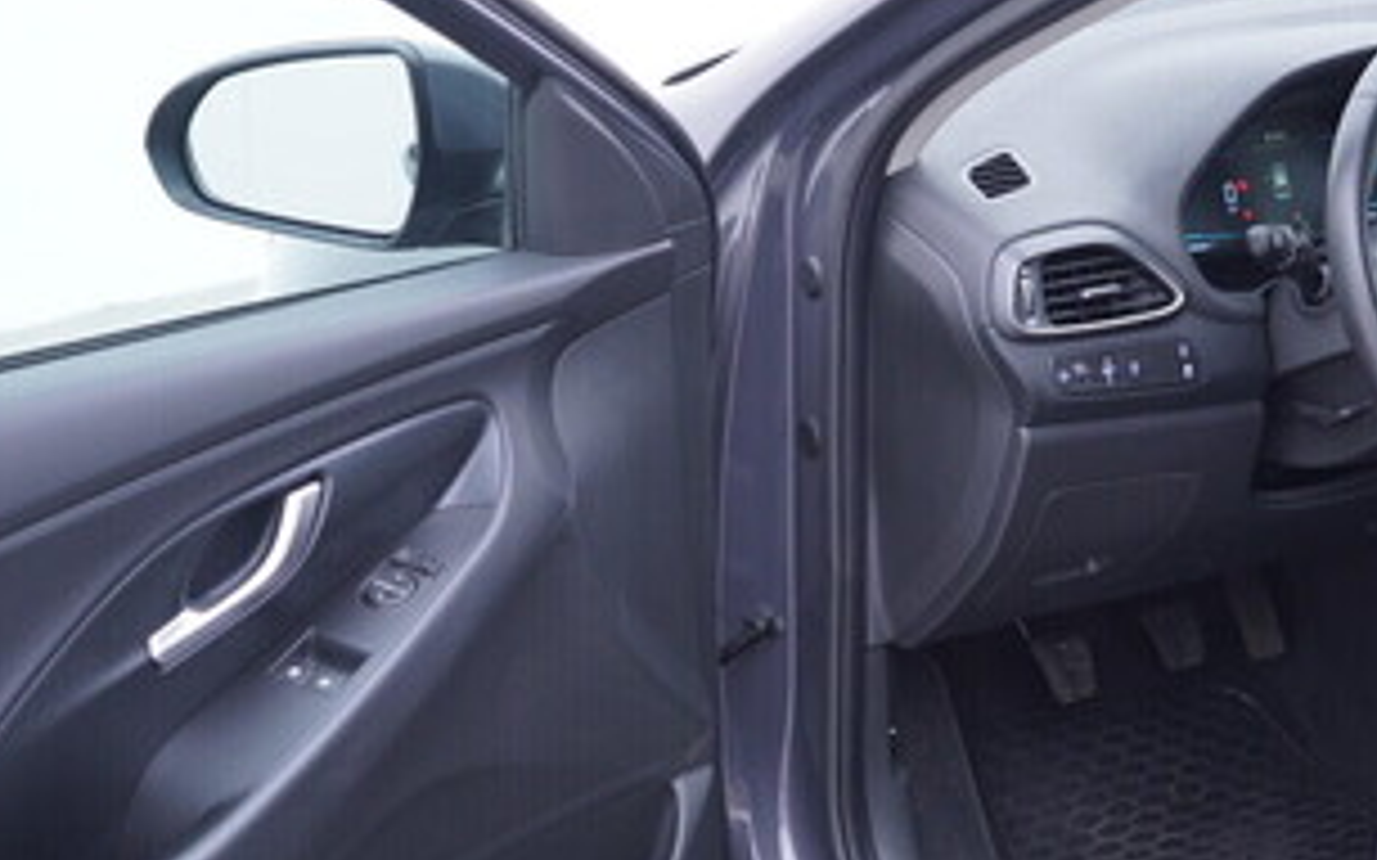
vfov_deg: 19.7
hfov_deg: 30.7
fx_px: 2476
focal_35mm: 66
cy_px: 543
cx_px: 972
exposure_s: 1/40
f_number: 2.8
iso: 200
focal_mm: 24
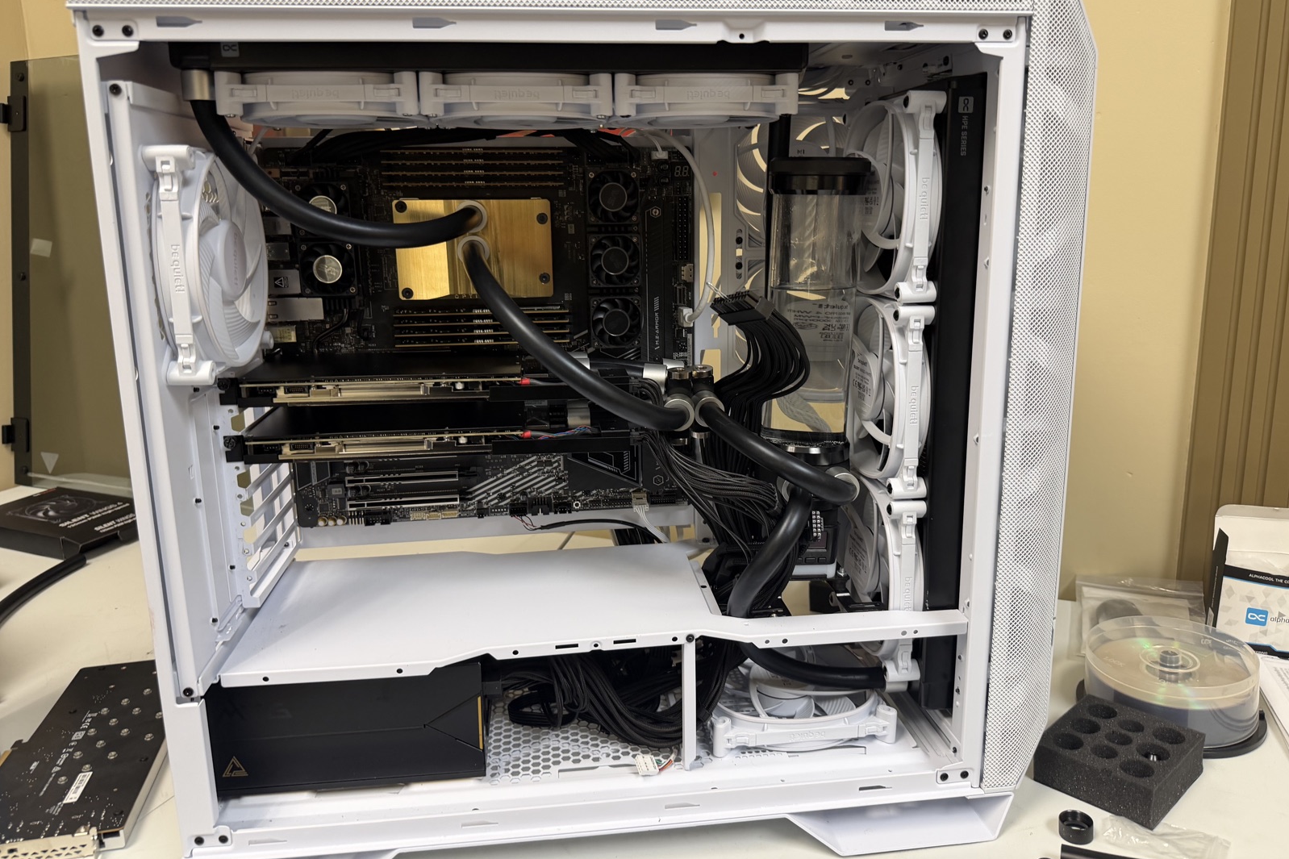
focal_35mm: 25
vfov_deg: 51.2
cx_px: 644
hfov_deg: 71.5
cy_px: 377
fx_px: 895
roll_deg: +1.4
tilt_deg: -10.1
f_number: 1.78
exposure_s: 1/62
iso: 125
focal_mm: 6.76
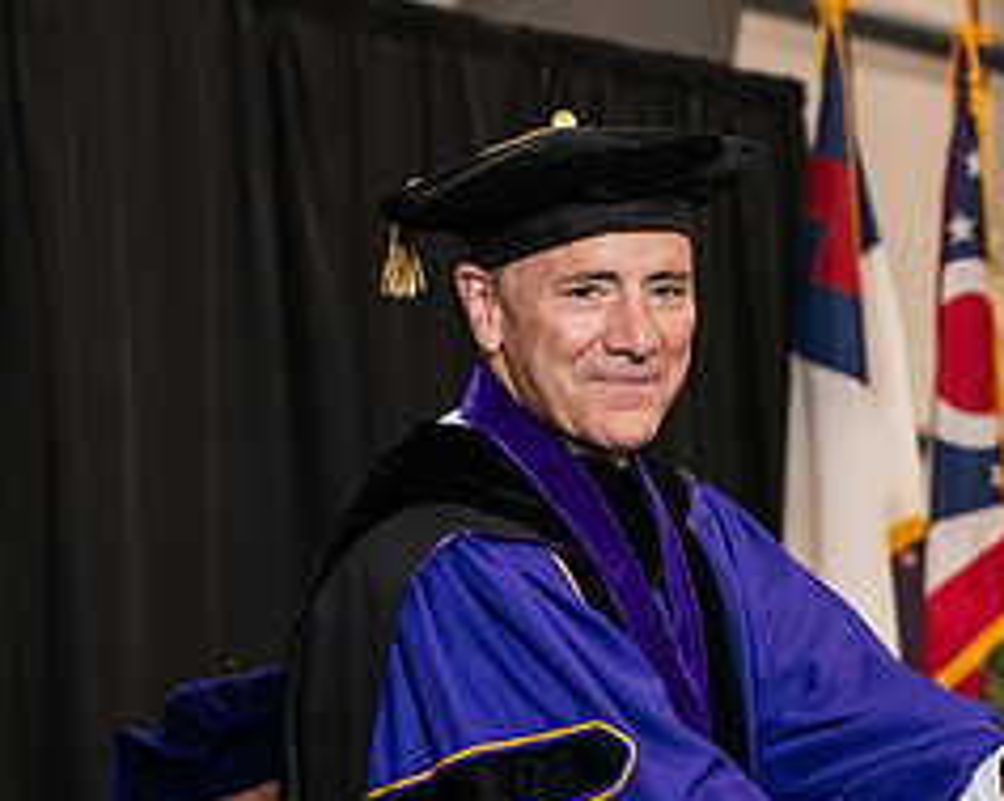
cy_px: 718
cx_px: 1055
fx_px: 4778
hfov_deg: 11.8
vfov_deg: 9.5
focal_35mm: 161
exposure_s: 1/125
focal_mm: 70
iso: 1600
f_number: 5
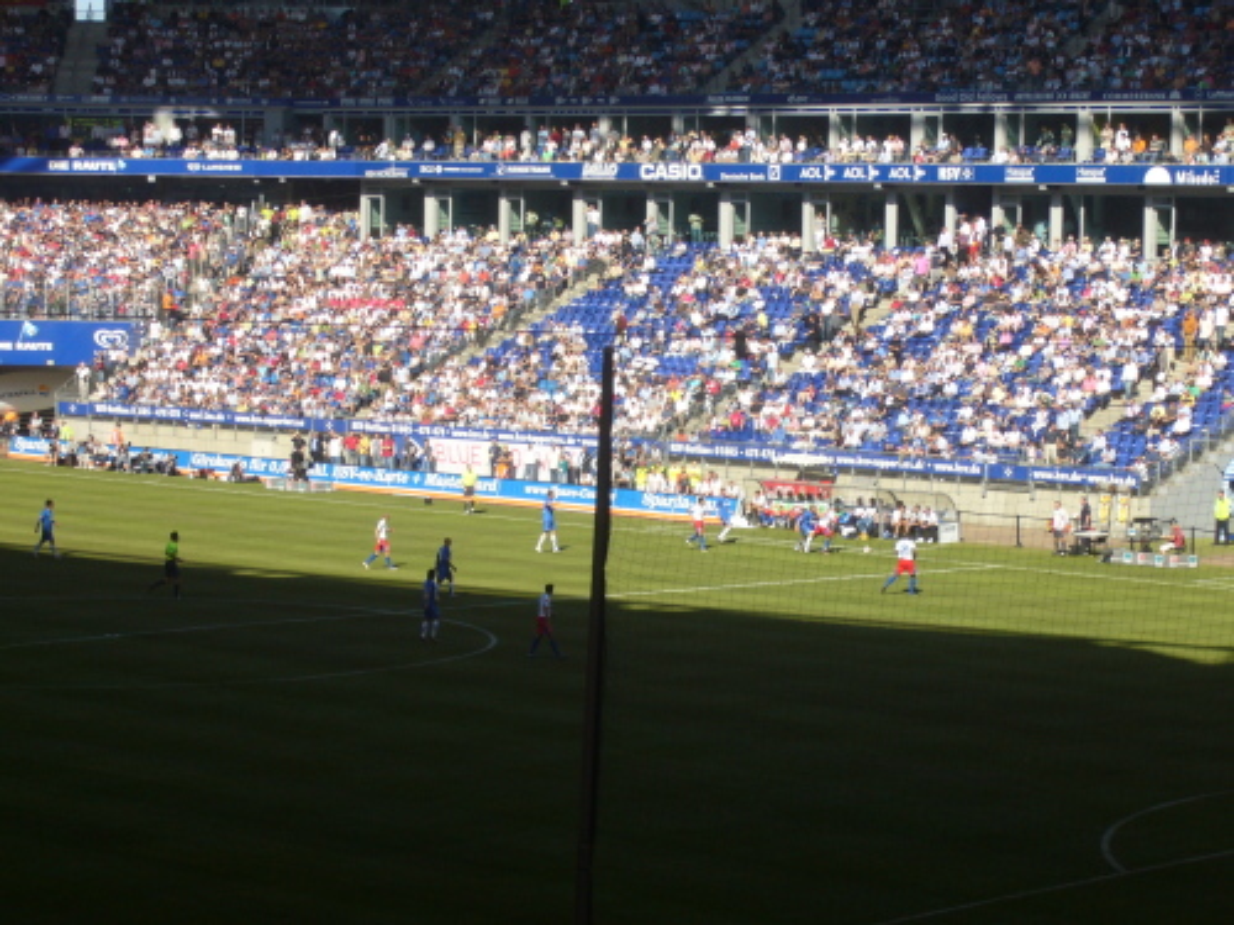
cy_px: 462
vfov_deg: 14.1
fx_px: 3743
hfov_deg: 18.7
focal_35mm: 105
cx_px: 617
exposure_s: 1/250
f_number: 5
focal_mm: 17.4
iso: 80
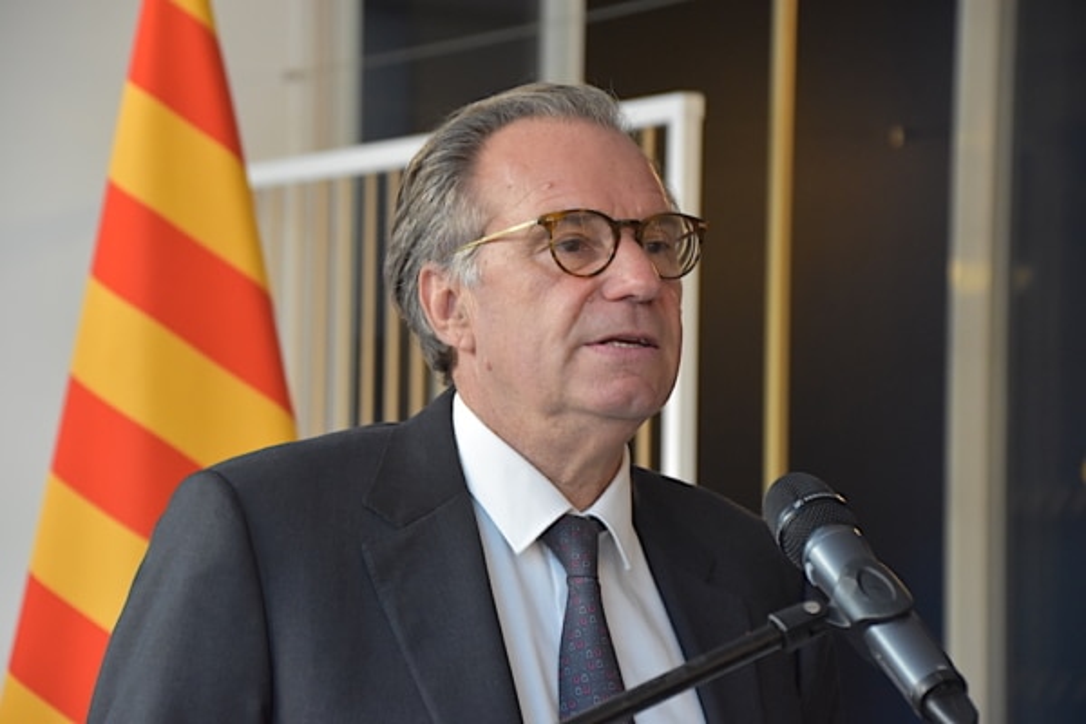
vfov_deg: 10.2
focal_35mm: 135
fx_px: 4072
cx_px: 543
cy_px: 362
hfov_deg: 15.2
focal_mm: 90
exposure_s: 1/125
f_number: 5.3
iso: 1600
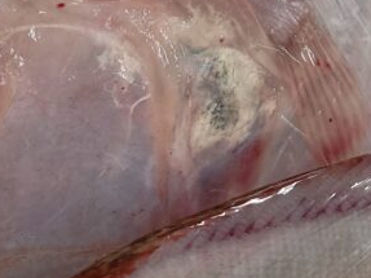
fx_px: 932
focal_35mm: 87
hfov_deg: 21.8
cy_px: -172
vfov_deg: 15.3
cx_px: 358
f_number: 1.6
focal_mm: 5.96
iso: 100
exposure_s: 1/120
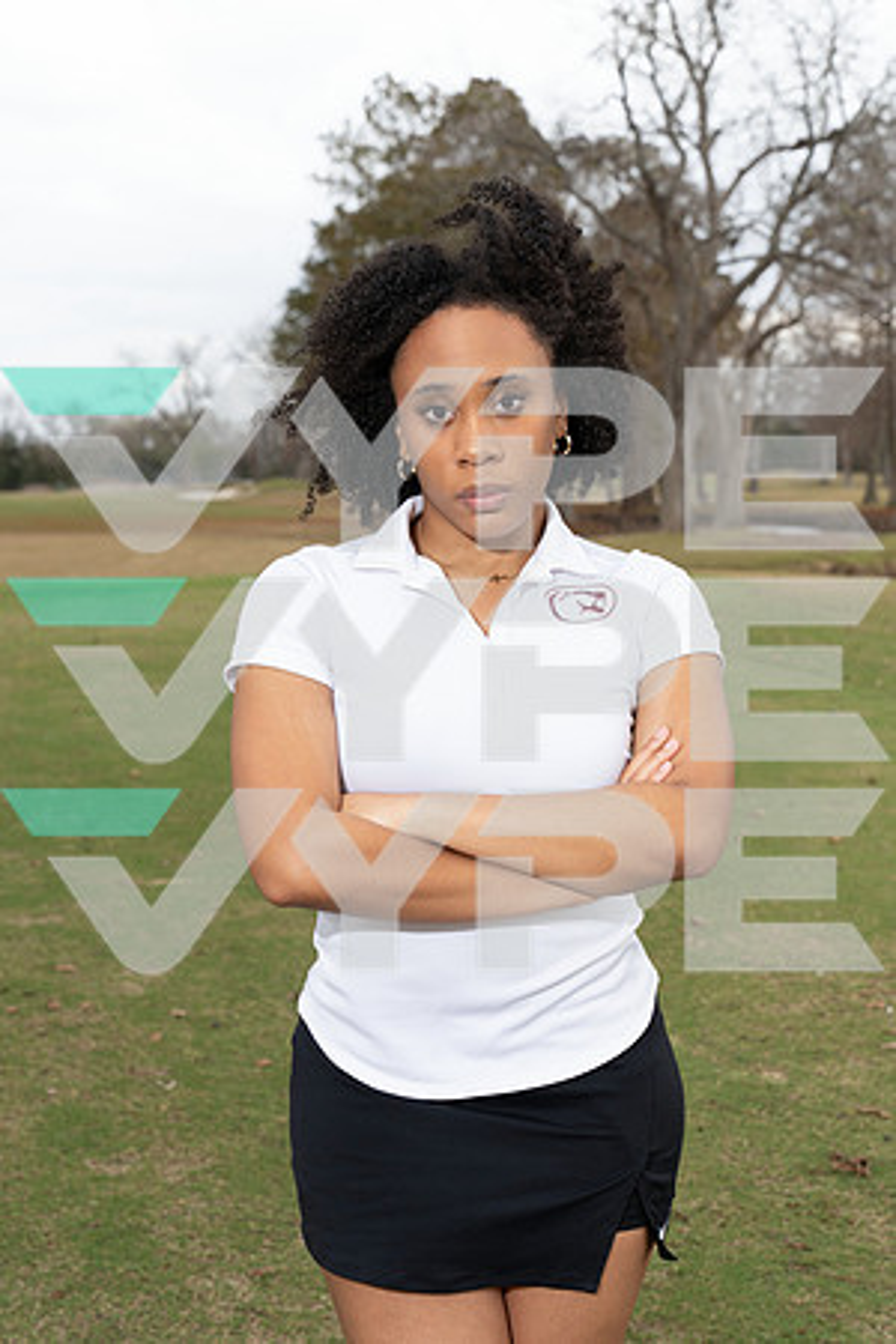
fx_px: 2613
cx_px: 448
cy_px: 672
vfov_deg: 28.8
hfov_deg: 19.5
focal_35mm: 70
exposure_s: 1/250
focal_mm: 70
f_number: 8
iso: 400
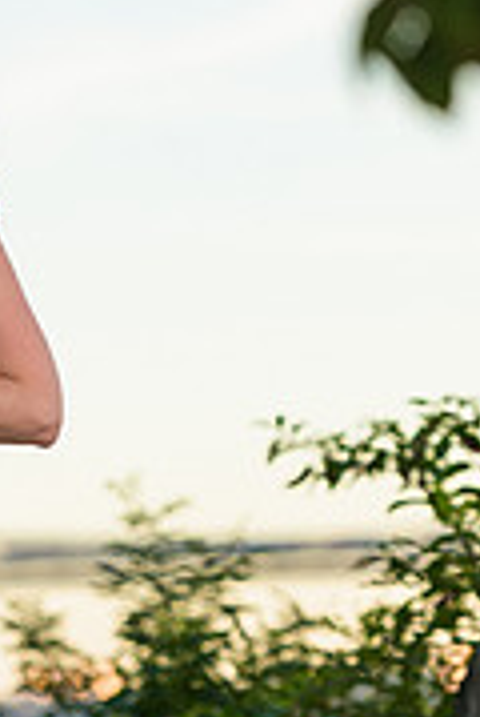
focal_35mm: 306
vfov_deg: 6.7
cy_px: 525
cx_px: -60
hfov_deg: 4.5
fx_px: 6096
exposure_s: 1/250
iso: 200
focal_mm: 122
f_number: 4
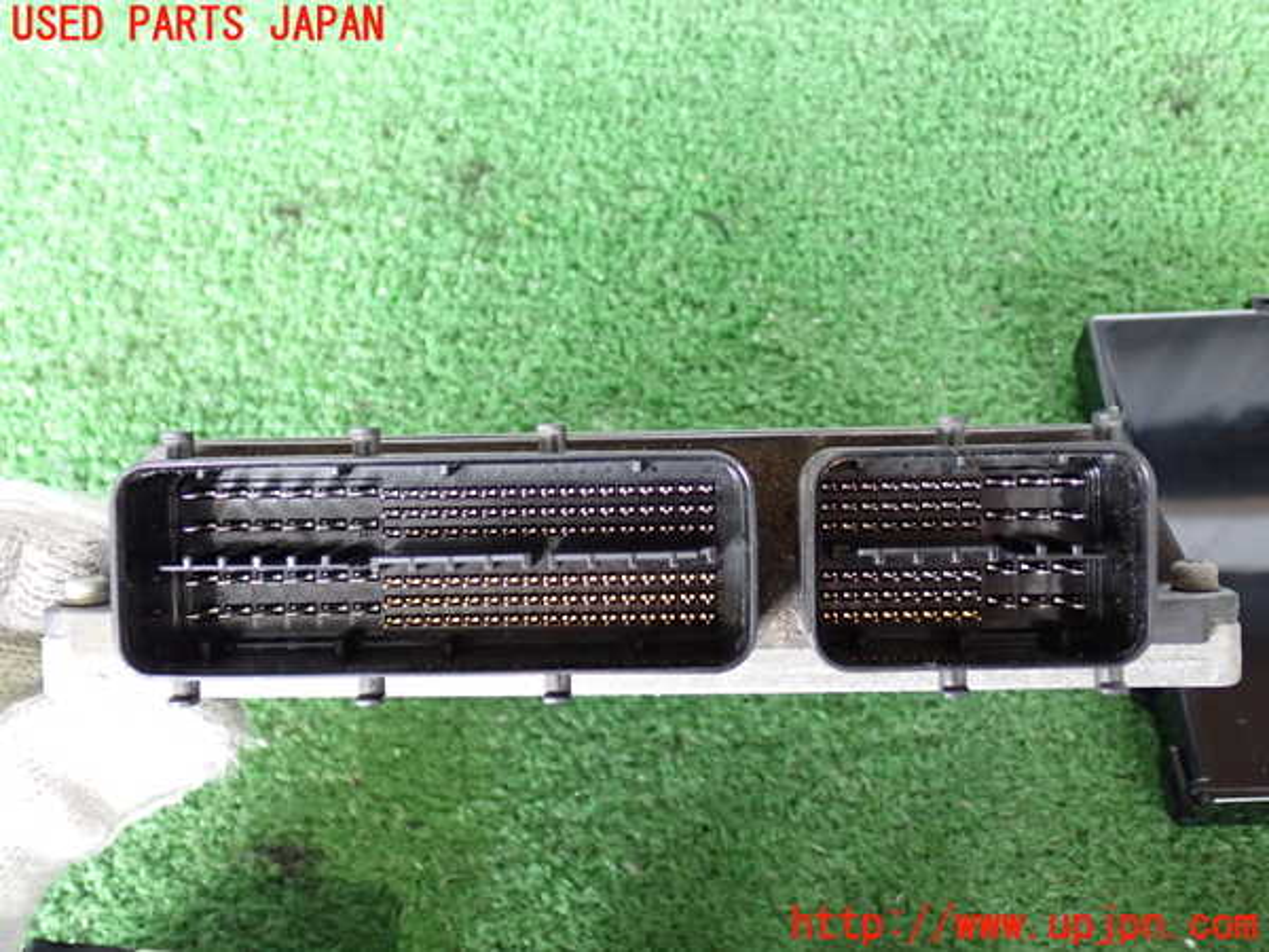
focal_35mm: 38
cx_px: 634
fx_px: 1393
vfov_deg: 37.7
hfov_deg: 49.0
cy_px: 476
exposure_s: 1/40
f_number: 2.7
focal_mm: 6.83
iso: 640
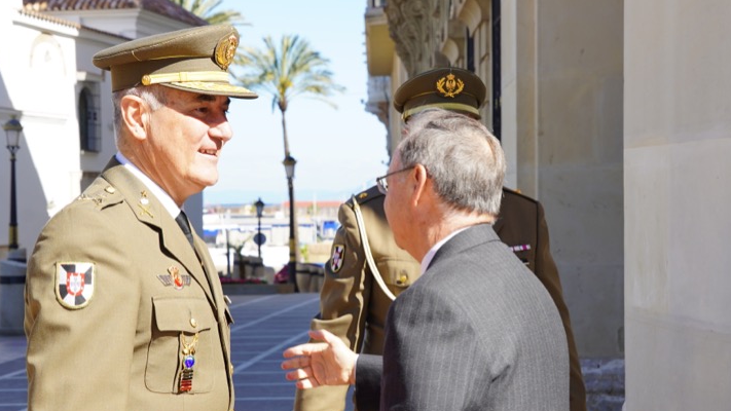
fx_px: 1531
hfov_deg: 26.8
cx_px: 372
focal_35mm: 79
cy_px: 255
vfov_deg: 15.3
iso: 100
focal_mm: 45
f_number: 8
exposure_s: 1/125
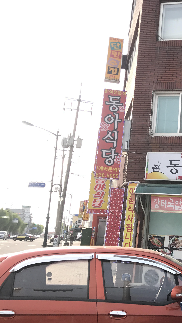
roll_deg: -1.6
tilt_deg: +15.6
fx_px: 352
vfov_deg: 49.4
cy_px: 161
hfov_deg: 26.8
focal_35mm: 41
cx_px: 196
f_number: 1.8
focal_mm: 3.99
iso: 20
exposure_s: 1/785
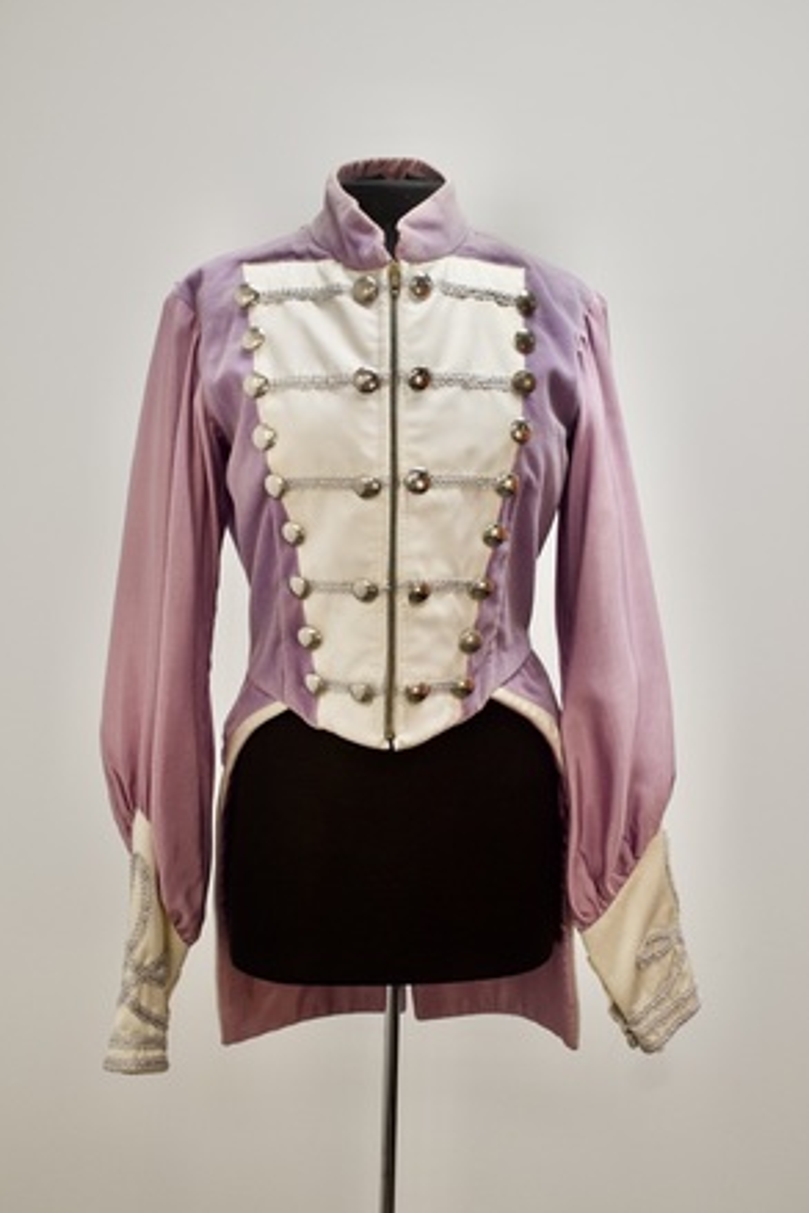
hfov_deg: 32.3
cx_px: 403
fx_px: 1398
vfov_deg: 46.9
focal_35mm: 42
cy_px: 602
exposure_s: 1/200
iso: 800
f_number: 4
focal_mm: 27
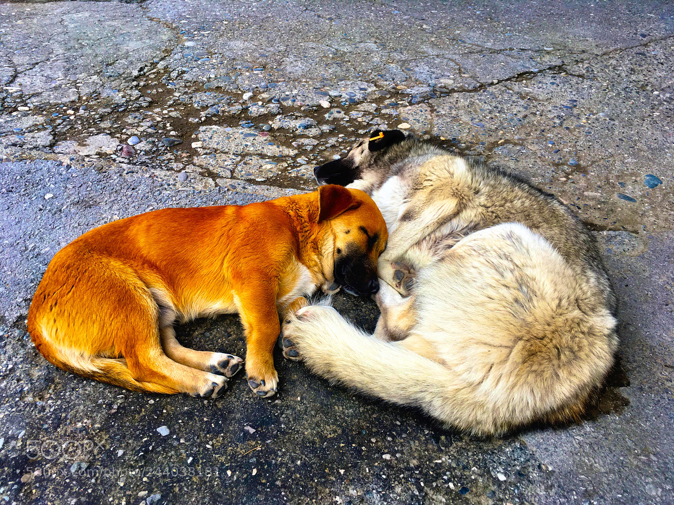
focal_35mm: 29
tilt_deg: -36.0
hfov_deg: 61.7
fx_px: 565
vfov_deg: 48.2
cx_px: 337
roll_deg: -3.4
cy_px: 252
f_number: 2.2
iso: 25
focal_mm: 4.15
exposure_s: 1/225
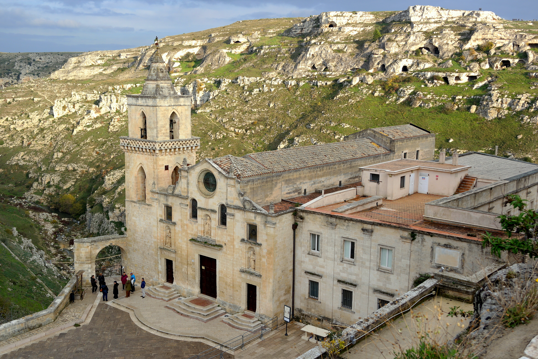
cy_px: 180
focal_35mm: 40
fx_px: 598
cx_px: 269
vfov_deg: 33.4
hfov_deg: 48.5
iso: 100
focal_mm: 26
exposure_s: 1/160
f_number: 5
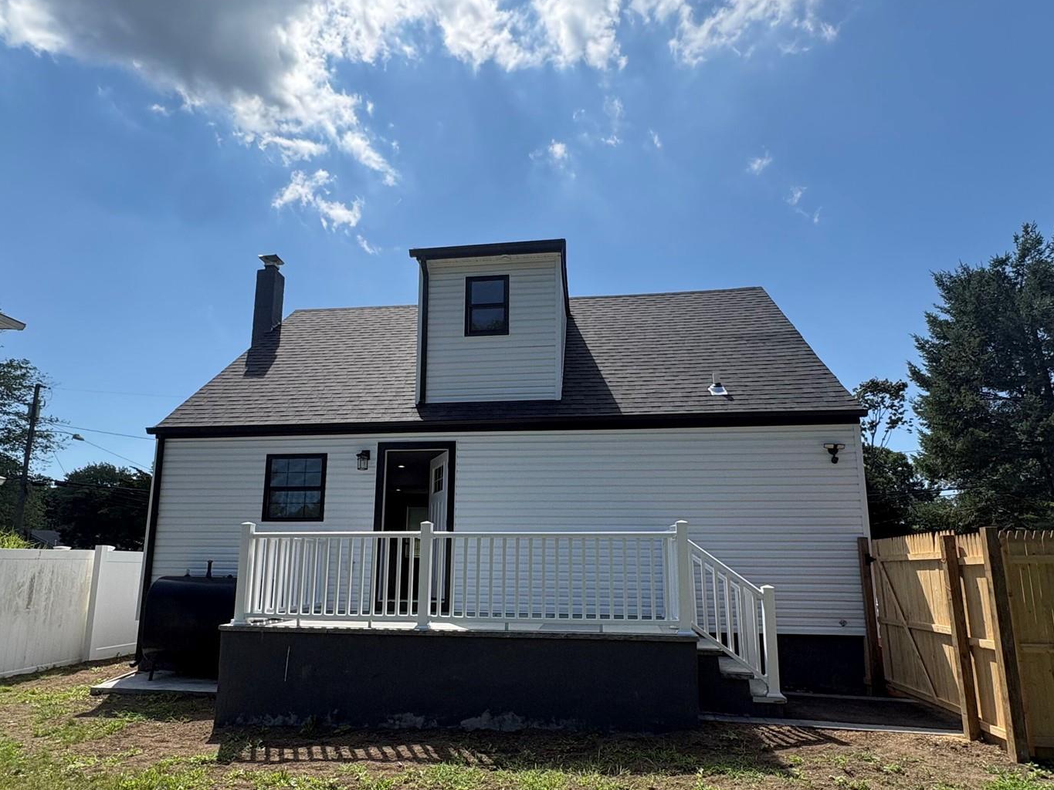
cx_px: 505
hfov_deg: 78.9
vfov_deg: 63.1
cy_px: 453
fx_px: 639
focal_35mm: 21
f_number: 2.2
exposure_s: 1/1748
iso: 50
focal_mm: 2.22
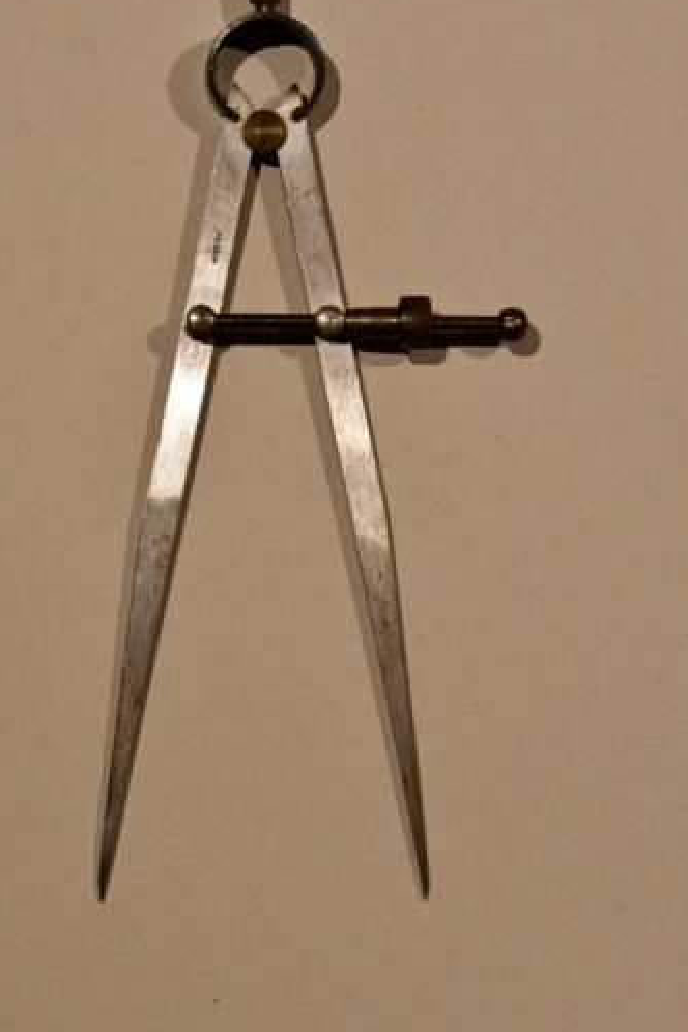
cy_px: 526
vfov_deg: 12.0
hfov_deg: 8.0
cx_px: 329
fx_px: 4902
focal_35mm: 171
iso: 1600
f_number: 9
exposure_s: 1/125
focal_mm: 95
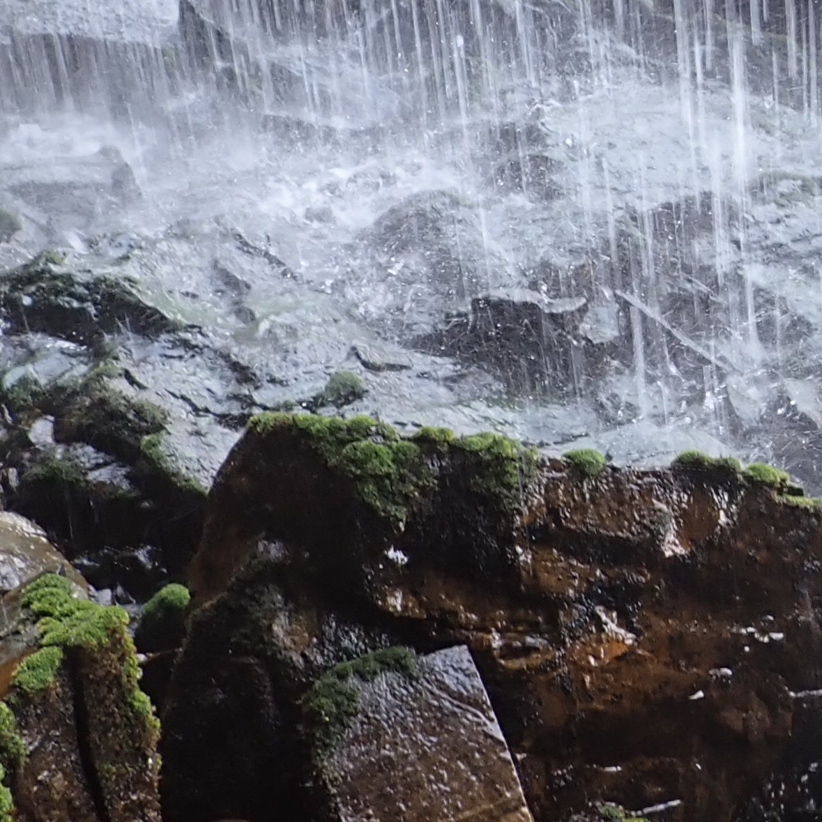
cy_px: 17
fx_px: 2015
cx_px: 845
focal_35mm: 75
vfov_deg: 22.3
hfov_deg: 22.1
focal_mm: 4.5
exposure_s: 1/60
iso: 100
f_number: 2.8
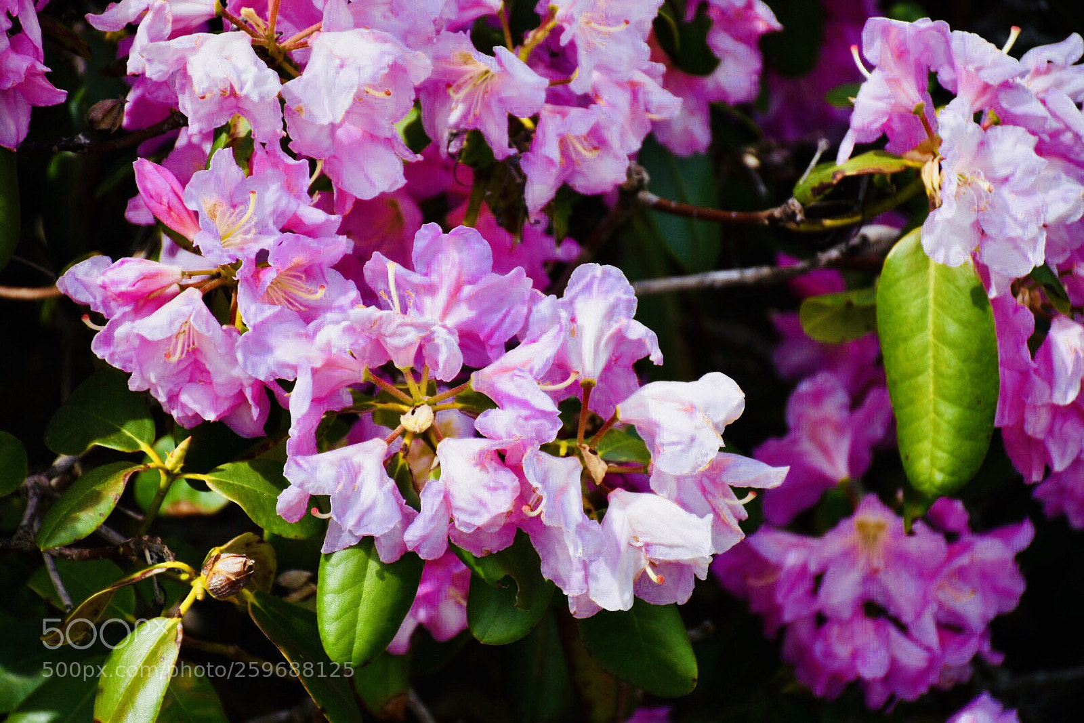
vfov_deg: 6.5
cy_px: 362
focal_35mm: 210
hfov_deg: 9.8
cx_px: 542
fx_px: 6323
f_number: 5.6
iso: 100
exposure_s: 1/500
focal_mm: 140
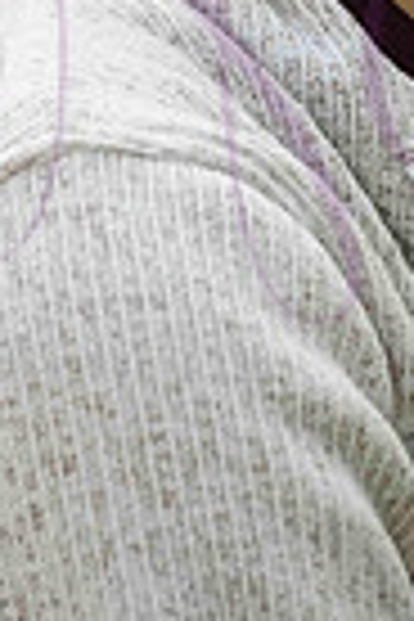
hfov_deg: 3.4
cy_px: -266
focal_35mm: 409
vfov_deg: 5.0
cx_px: 544
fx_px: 7055
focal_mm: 125
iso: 800
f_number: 6.3
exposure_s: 1/640
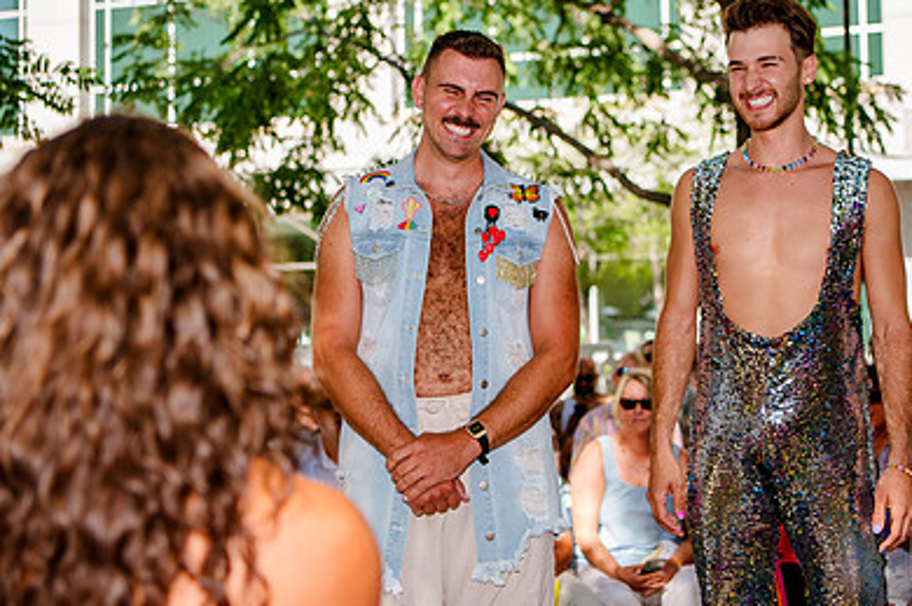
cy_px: 190
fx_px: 1695
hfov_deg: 30.1
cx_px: 507
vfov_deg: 20.2
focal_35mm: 67
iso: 200
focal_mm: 45
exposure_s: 1/800
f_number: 2.8
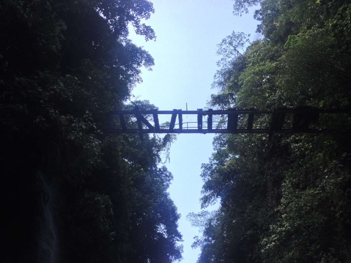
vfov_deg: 40.7
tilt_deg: +37.5
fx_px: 355
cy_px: 132
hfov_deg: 52.6
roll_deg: -1.9
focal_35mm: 35
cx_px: 176
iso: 50
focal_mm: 4.28
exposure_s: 1/531
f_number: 2.4
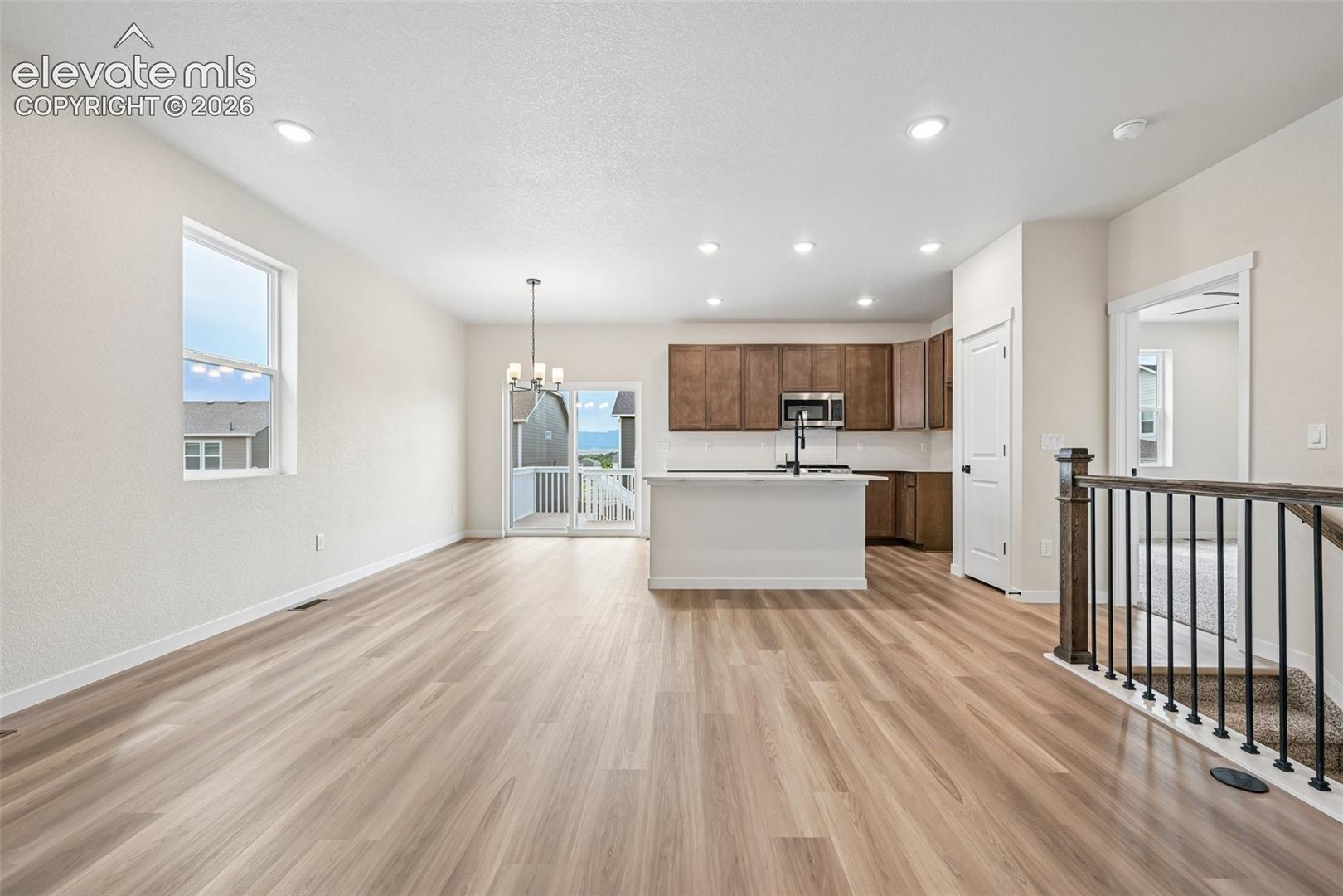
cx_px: 672
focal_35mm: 14
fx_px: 522
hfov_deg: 104.3
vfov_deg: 81.2
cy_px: 448
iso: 64
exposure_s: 1/15
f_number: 9
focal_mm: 14
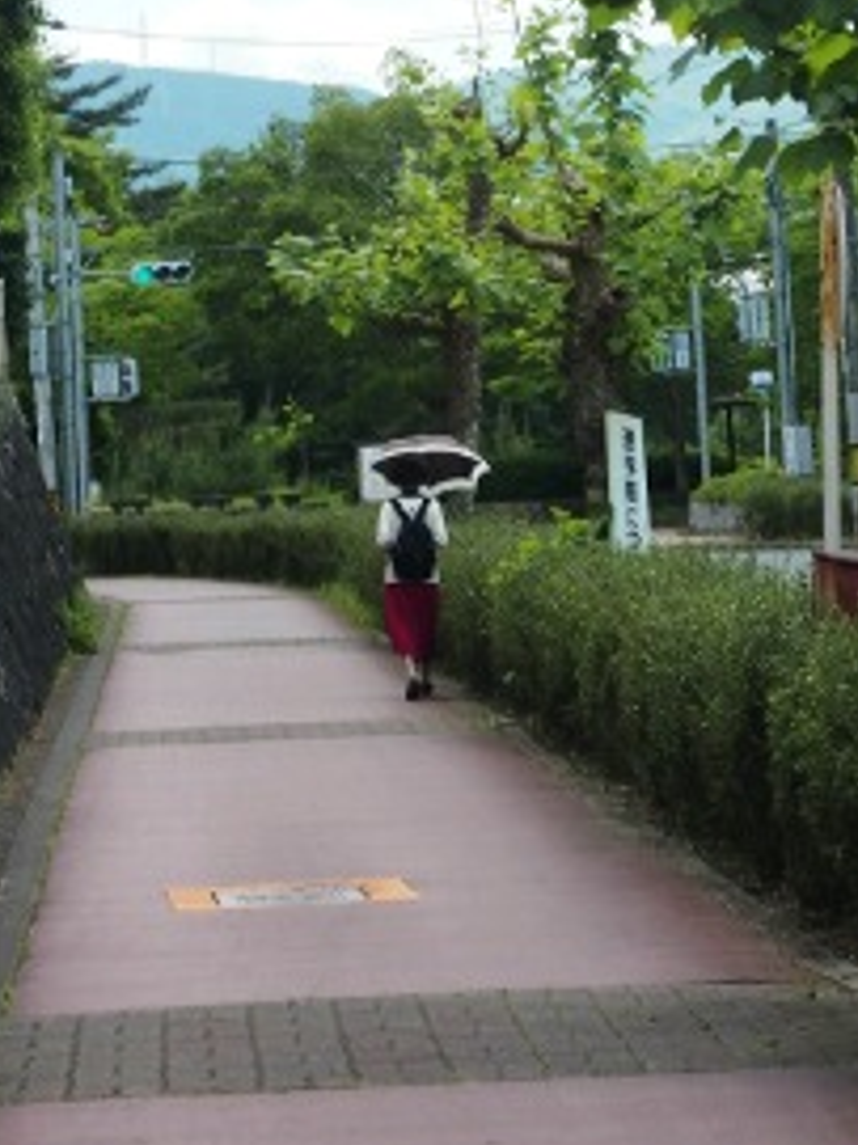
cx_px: 372
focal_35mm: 173
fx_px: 5722
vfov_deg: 11.4
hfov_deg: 8.6
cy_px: 334
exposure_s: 1/250
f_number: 5.8
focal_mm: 19.6
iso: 64
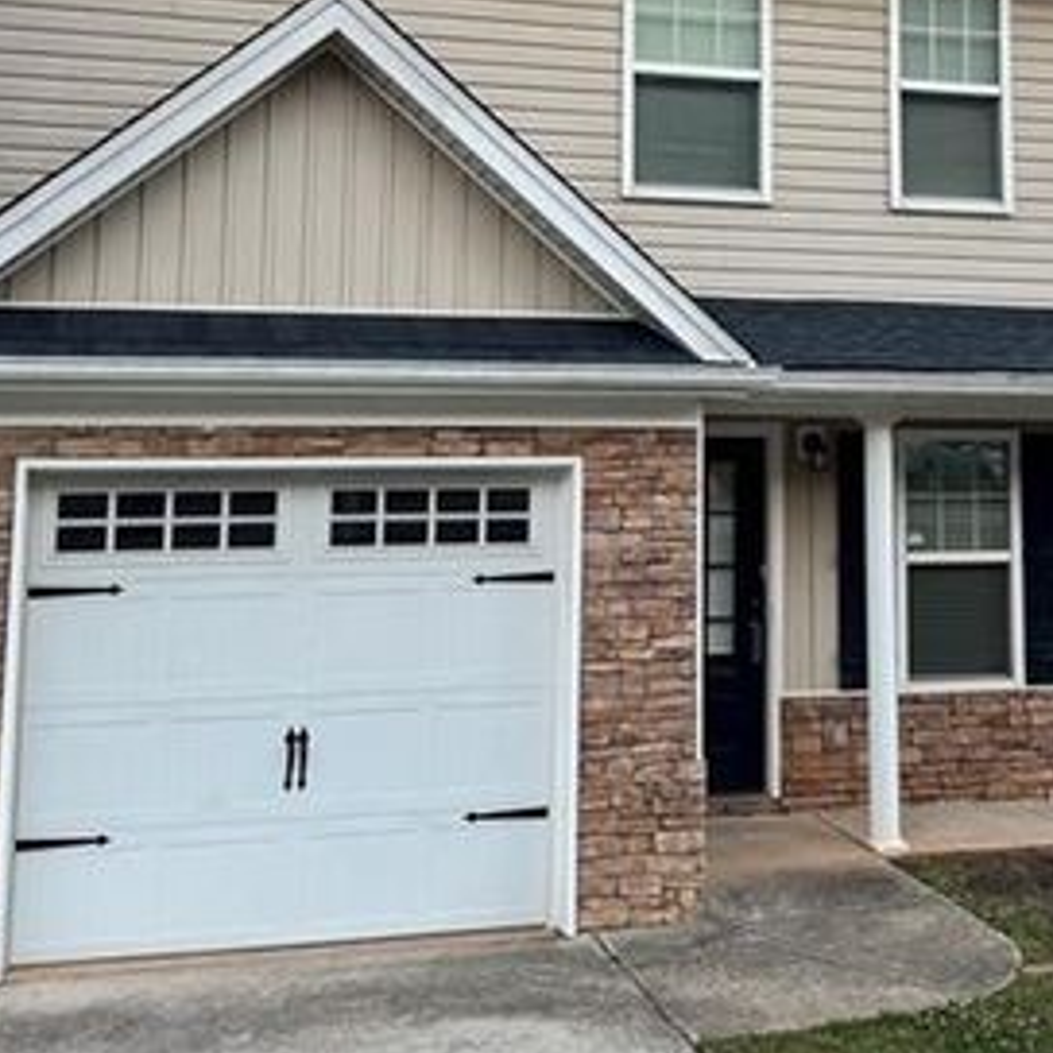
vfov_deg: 31.9
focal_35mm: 52
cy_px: 215
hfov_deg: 32.6
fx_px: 1790
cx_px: 674
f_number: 1.78
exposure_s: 1/312
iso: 80
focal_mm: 6.76
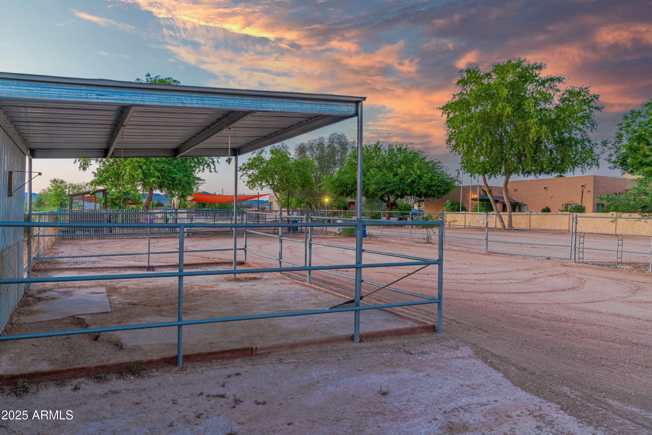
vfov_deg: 49.6
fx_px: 471
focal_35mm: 26
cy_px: 218
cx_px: 326
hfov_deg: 69.4
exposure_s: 1/200
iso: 160
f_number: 8
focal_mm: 26
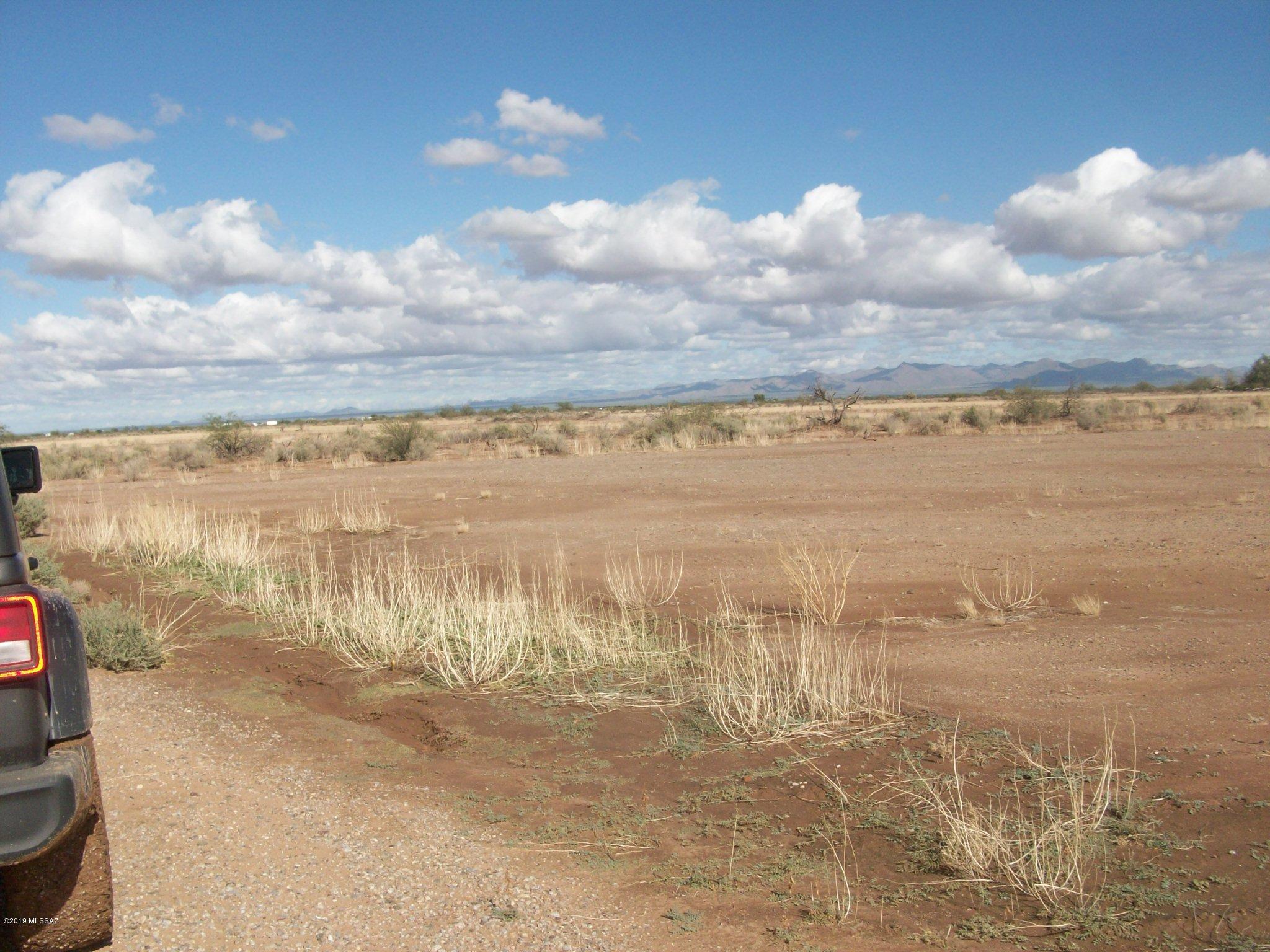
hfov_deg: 54.0
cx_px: 635
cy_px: 476
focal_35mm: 34
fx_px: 1247
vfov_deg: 41.8
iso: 64
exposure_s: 1/502
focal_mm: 5.7
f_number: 5.5
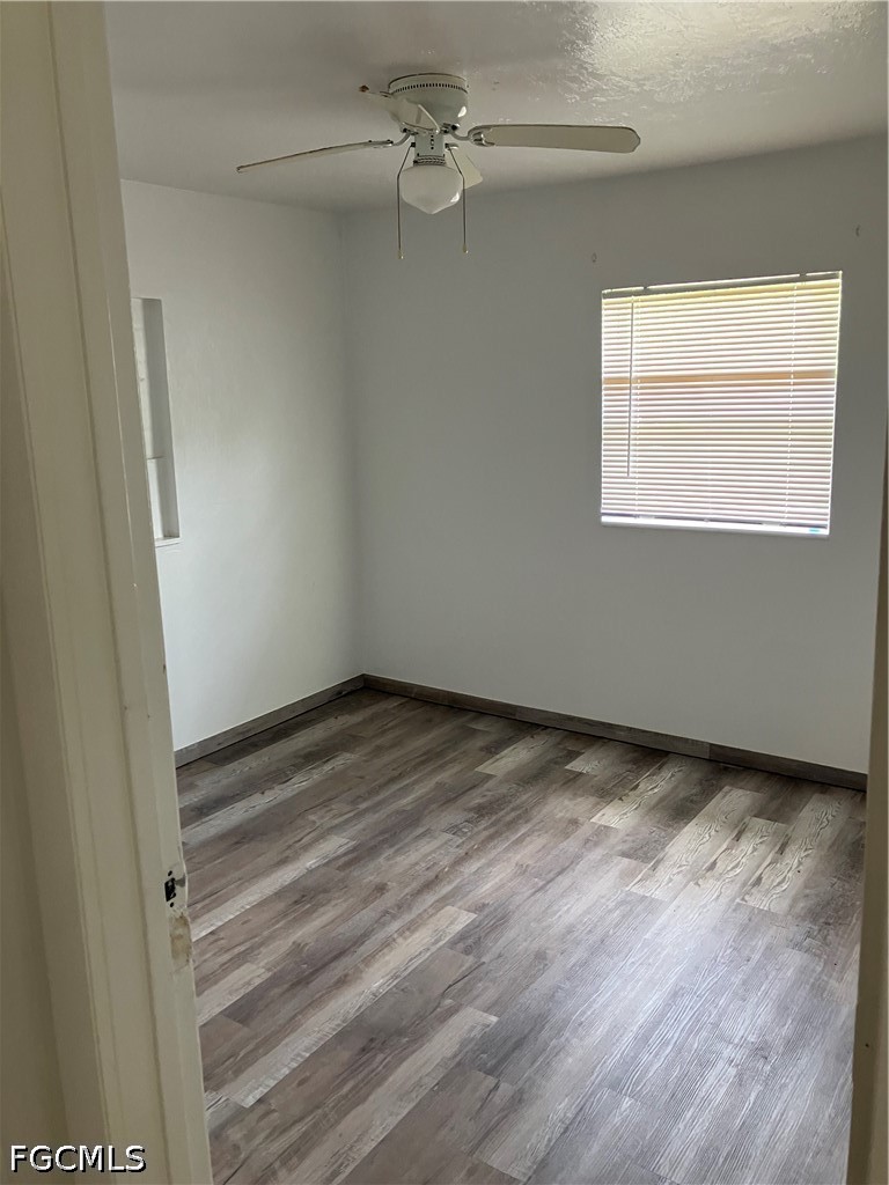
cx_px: 444
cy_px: 592
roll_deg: -0.2
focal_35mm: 28
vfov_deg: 63.4
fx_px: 959
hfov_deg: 49.7
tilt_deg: -10.6
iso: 125
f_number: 1.8
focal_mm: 3.99
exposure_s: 1/60
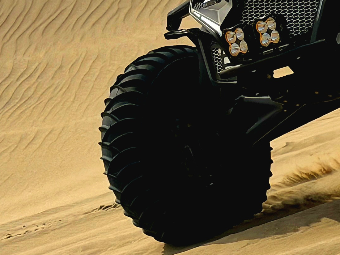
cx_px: 378
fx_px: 1729
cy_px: 11
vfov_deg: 8.4
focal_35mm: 176
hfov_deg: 11.1
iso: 80
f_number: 1.78
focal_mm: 6.76
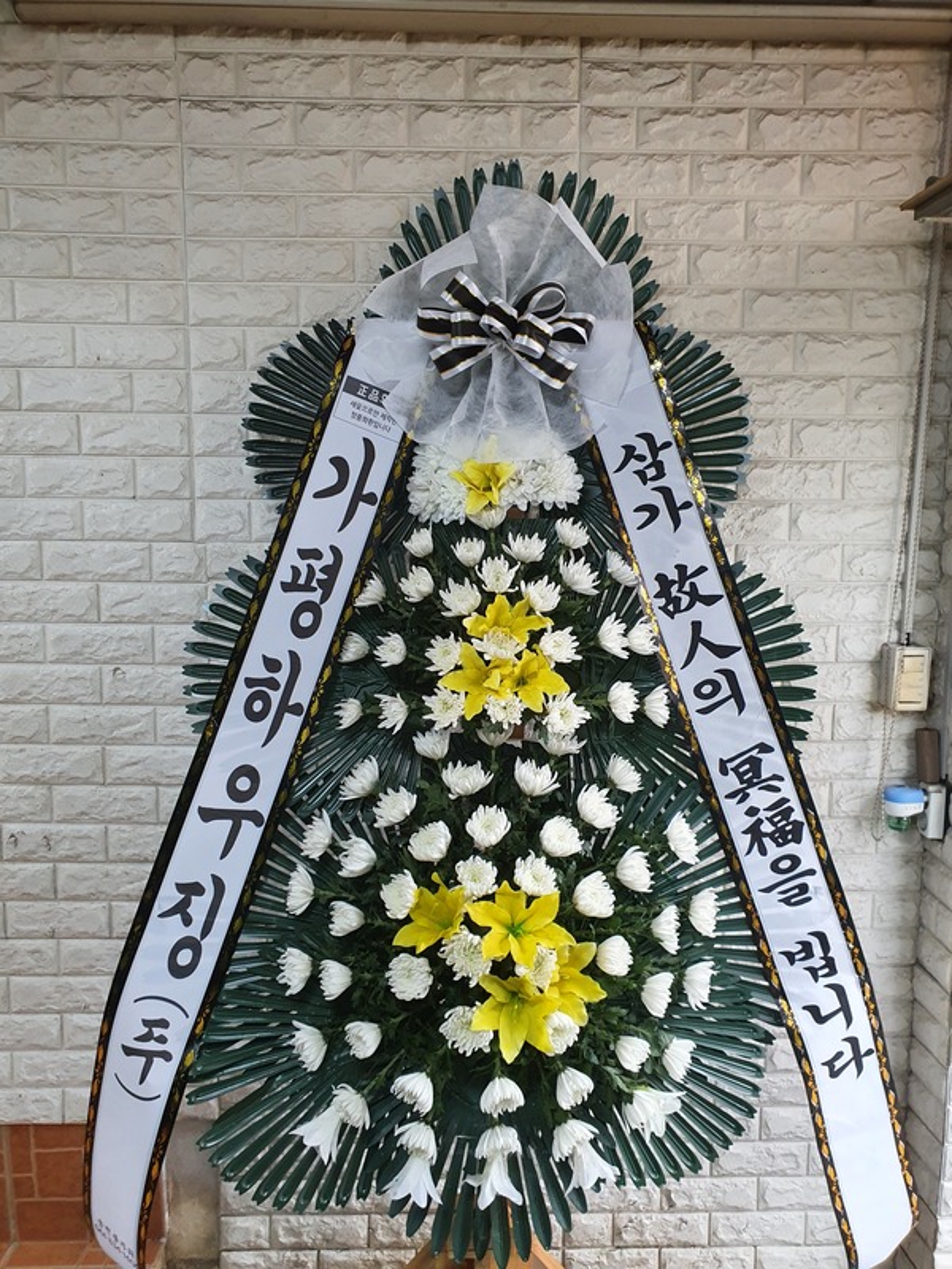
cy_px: 634
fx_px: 953
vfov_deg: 67.3
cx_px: 476
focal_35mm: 26
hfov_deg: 53.1
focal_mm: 4.32
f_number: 2.4
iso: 200
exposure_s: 1/60
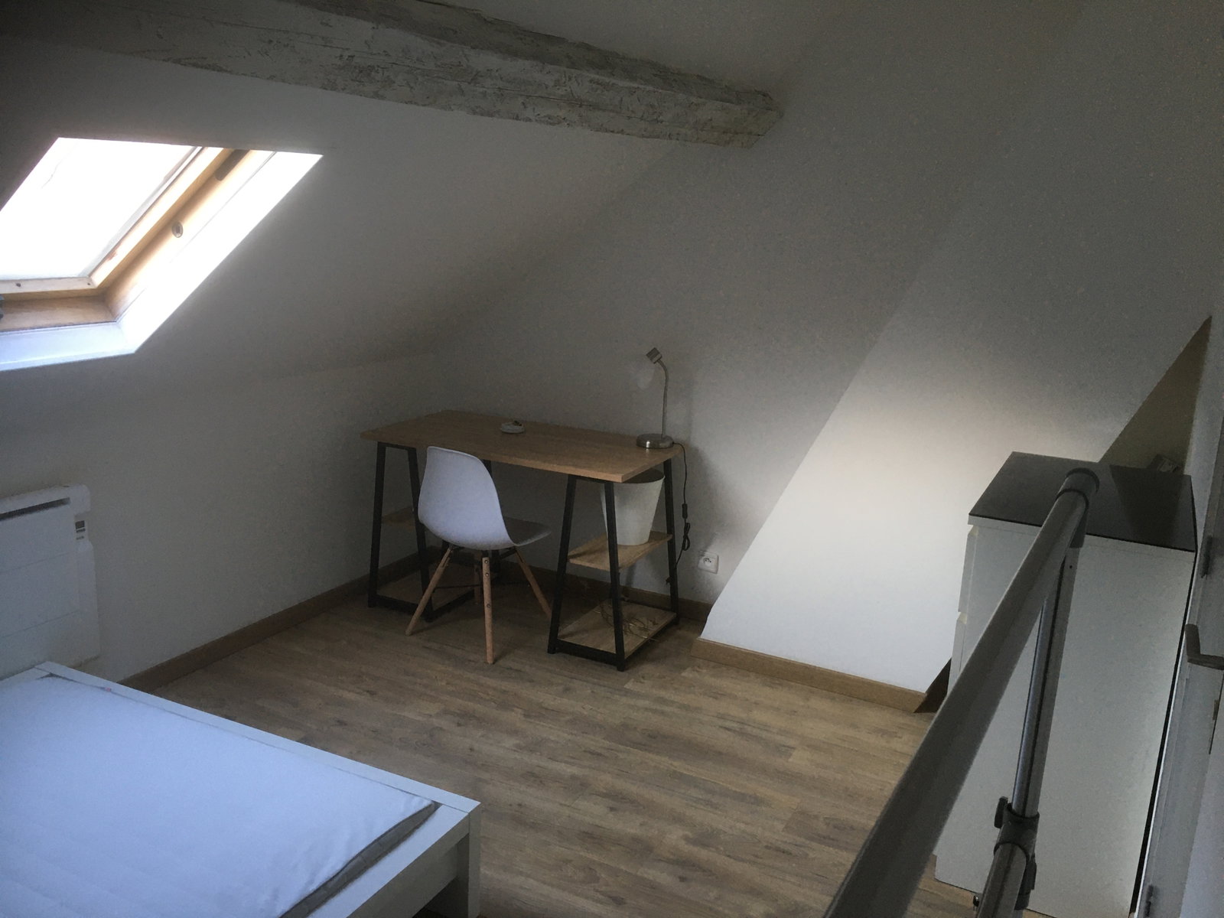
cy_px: 459
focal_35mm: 29
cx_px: 612
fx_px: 1025
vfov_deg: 48.2
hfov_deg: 61.7
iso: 64
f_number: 2.2
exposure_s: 1/33
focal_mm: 4.15
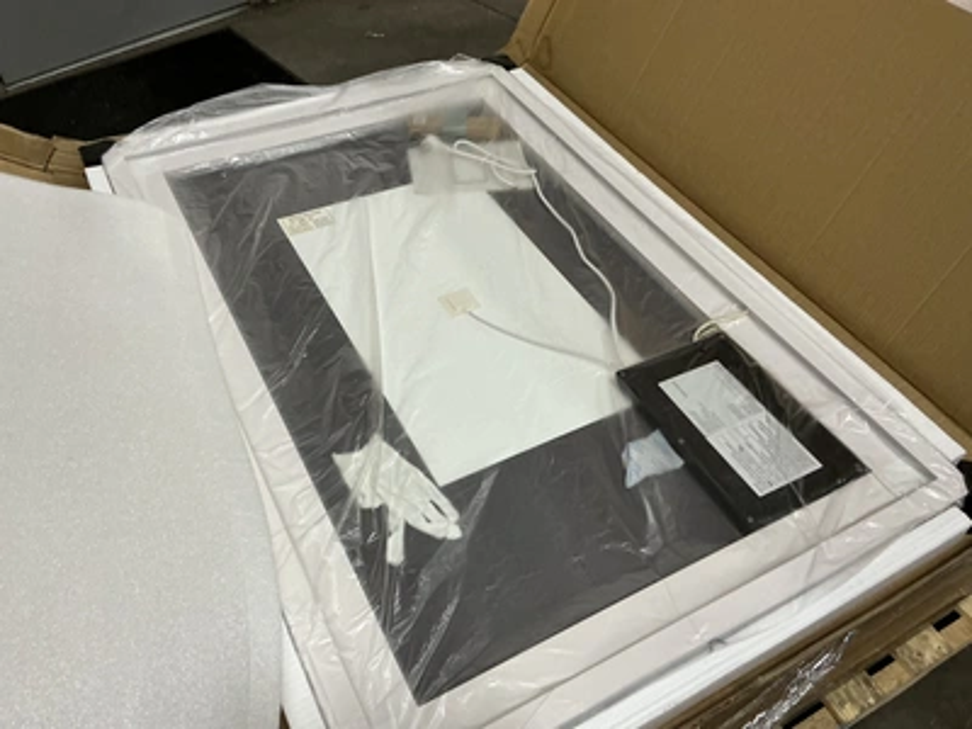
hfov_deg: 63.4
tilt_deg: -46.1
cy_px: 364
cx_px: 486
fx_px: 786
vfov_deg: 49.7
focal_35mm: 28
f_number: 1.8
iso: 160
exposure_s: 1/60
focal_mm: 3
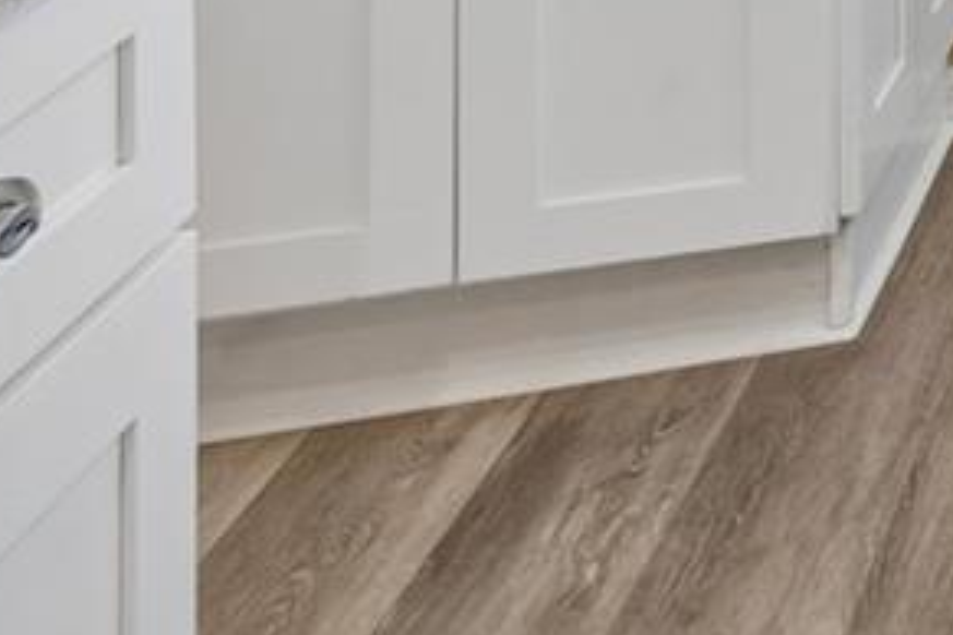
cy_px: -913
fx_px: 2621
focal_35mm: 99
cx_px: 2571
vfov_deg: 11.4
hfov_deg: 12.8
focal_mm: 12
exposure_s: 1/13
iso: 100
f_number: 7.1
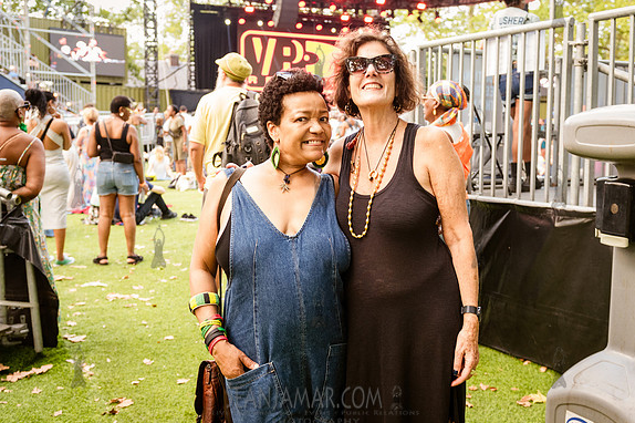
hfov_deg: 46.4
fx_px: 740
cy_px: 207
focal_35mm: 42
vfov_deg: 31.9
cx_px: 337
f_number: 3.2
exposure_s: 1/100
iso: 2000
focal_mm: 31
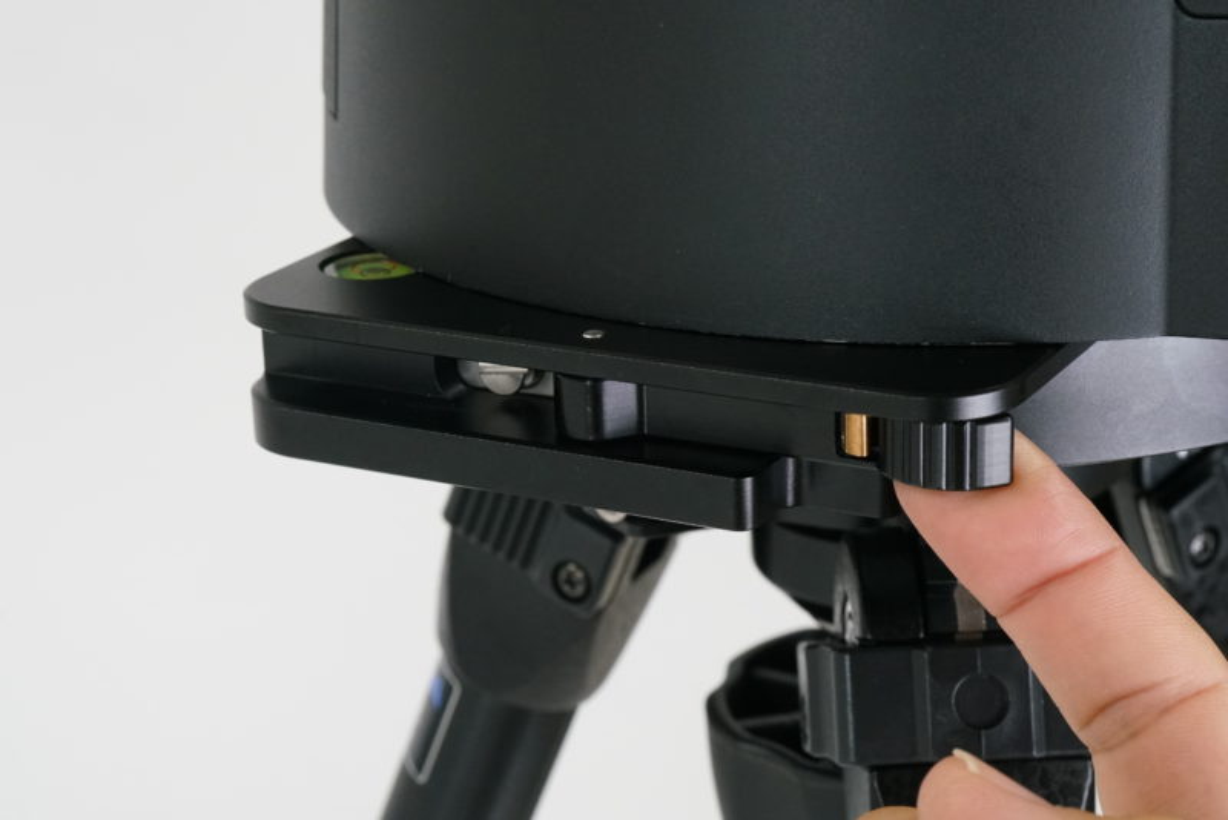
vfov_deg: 18.2
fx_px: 2559
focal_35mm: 75
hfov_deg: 27.0
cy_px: 410
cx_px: 614
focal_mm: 50
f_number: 10
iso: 2500
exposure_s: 1/60
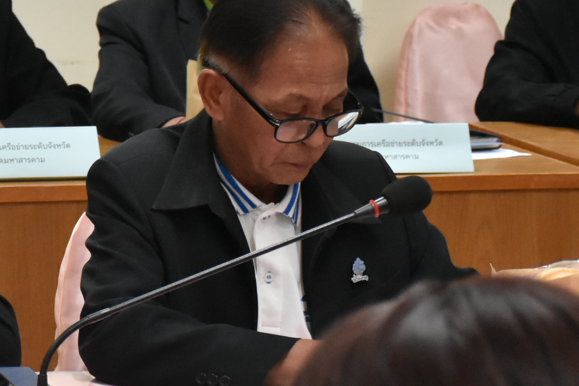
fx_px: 3152
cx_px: -161
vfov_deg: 7.0
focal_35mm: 196
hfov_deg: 10.3
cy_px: 125
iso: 3200
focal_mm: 48
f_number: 6.3
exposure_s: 1/160
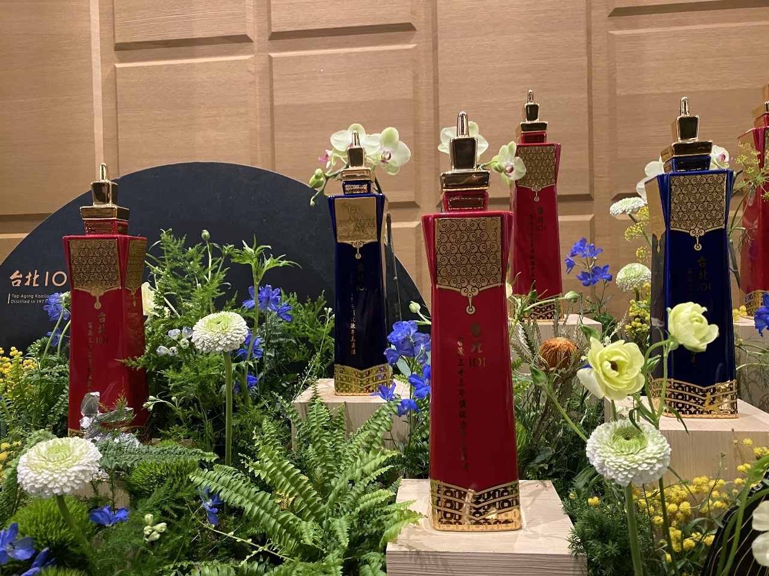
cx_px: 384
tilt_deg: +0.2
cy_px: 288
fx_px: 578
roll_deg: +0.1
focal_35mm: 26
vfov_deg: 53.1
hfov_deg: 67.3
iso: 400
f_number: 1.8
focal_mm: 4.25
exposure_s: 1/34
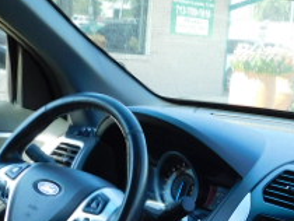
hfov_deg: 27.0
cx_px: 252
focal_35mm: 70
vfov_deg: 20.2
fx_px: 595
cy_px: 236
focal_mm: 4
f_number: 3
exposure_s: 1/125
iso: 125
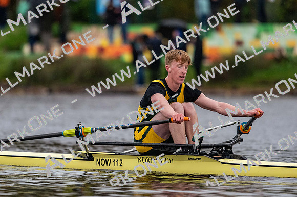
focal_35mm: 600
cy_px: 98
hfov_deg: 3.4
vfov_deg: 2.3
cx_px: 148
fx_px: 4947
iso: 2200
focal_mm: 400
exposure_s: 1/2500
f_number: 4.5
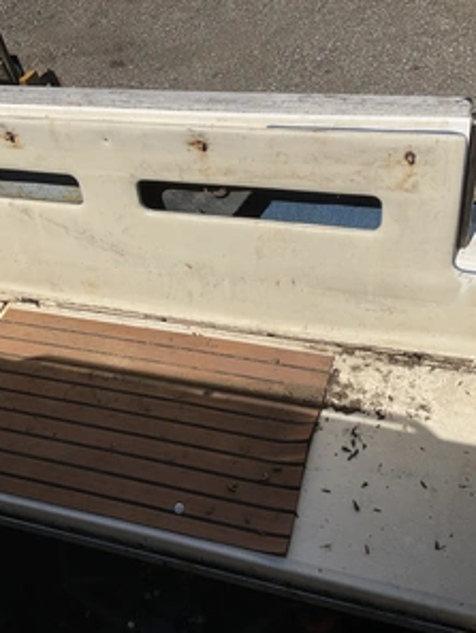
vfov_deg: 47.8
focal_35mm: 39
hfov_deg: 36.8
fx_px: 715
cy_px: 315
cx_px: 216
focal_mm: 3
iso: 25
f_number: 1.8
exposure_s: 1/3788
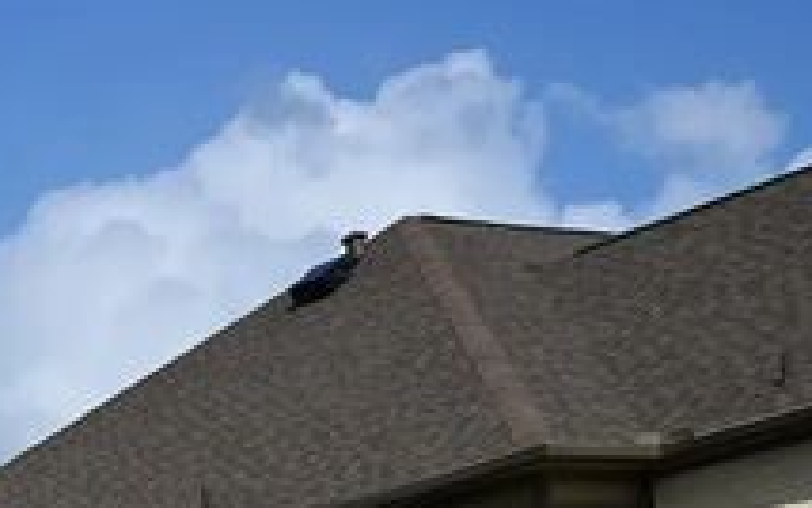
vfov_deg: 10.3
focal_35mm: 117
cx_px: -945
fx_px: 2591
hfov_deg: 14.1
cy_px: 1014
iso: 110
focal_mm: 24
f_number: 11
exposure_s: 1/250
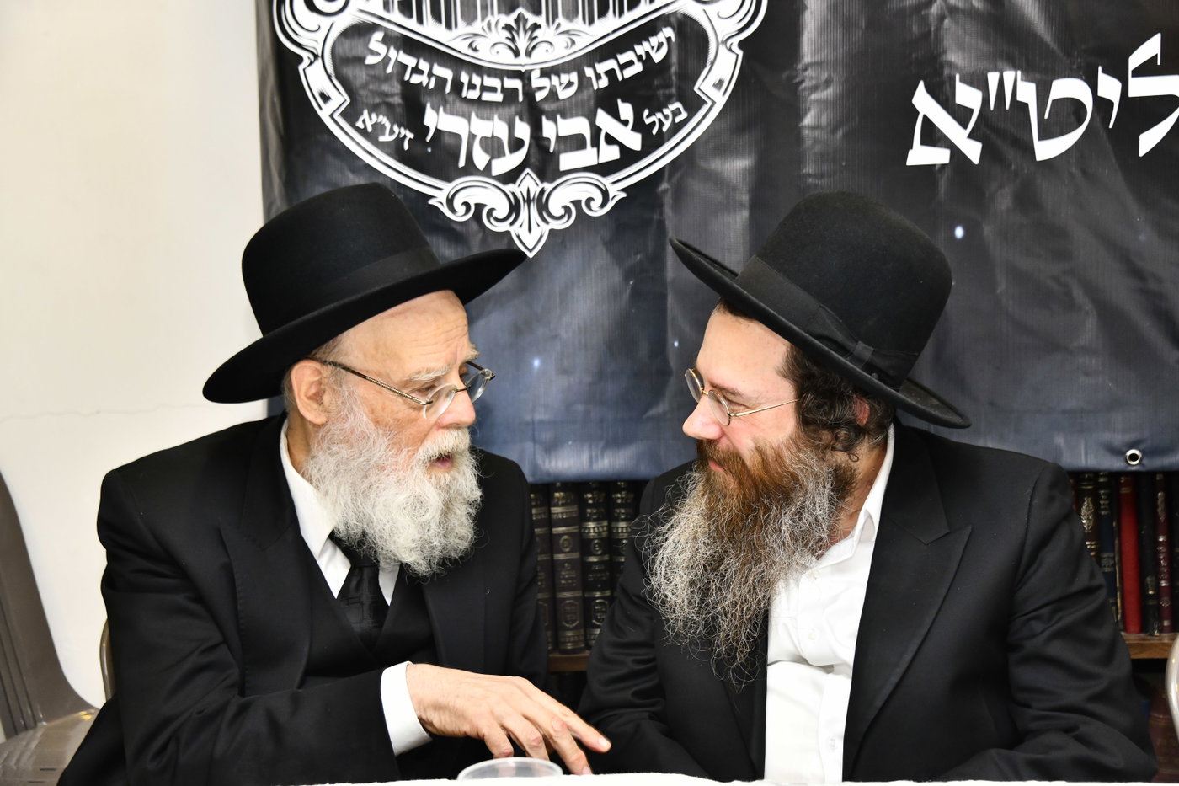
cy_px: 393
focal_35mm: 68
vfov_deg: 20.0
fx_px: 2227
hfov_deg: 29.7
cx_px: 590
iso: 1250
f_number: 5.6
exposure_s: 1/125
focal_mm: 68
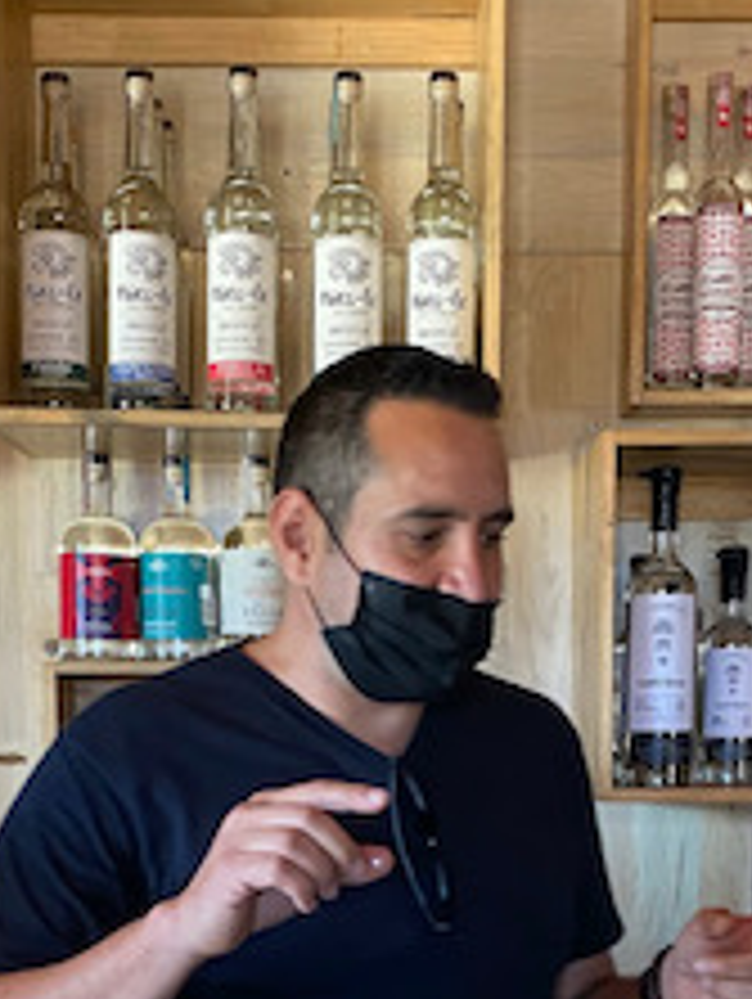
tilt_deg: -5.4
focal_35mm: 64
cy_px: 893
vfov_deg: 29.1
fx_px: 1850
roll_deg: -0.3
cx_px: 392
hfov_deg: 23.0
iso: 250
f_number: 1.8
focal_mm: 4.25
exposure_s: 1/60
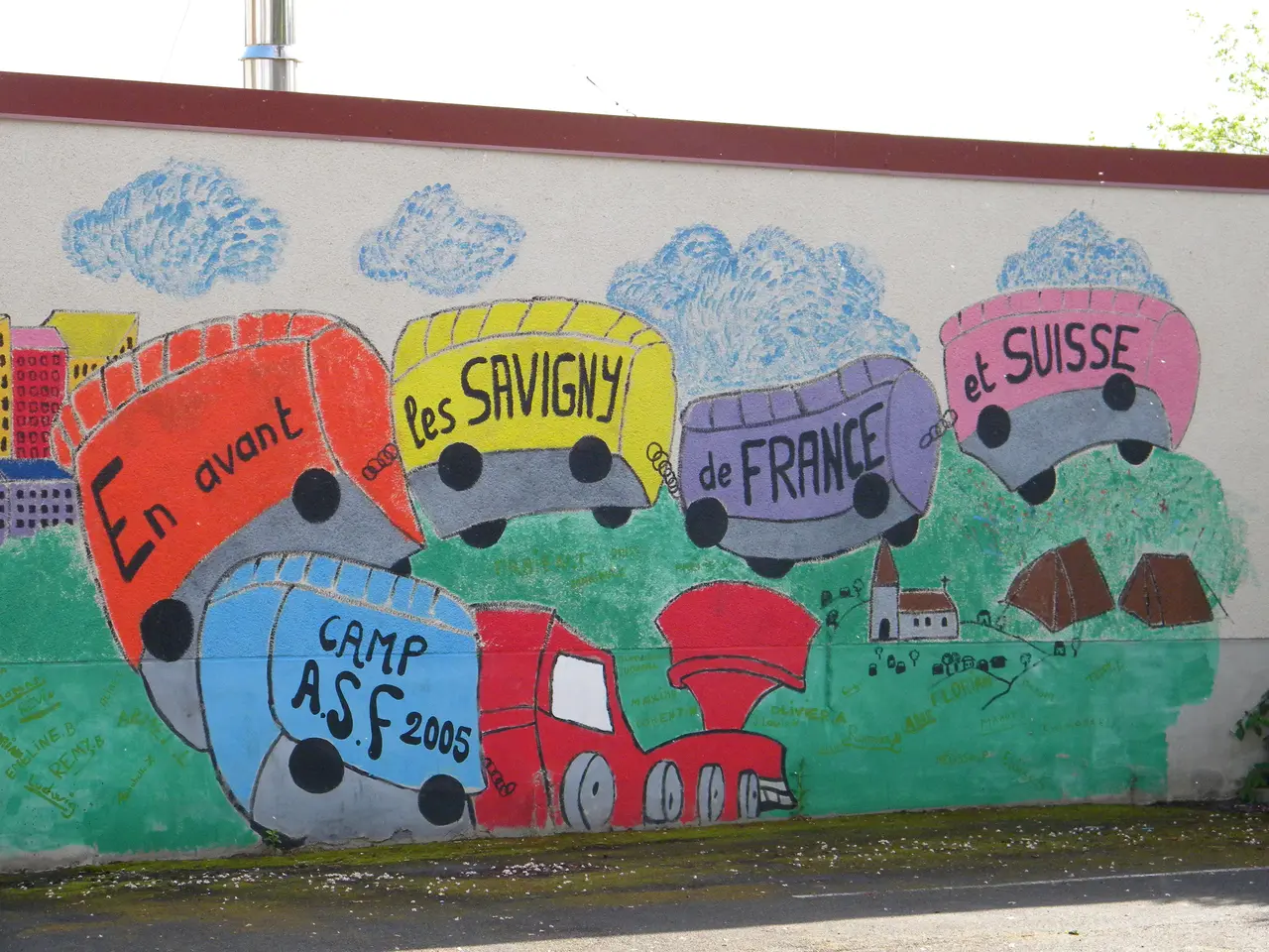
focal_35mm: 83
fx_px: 3043
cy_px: 476
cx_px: 634
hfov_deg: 23.6
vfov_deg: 17.8
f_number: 4.5
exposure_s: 1/500
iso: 276
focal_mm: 15.1
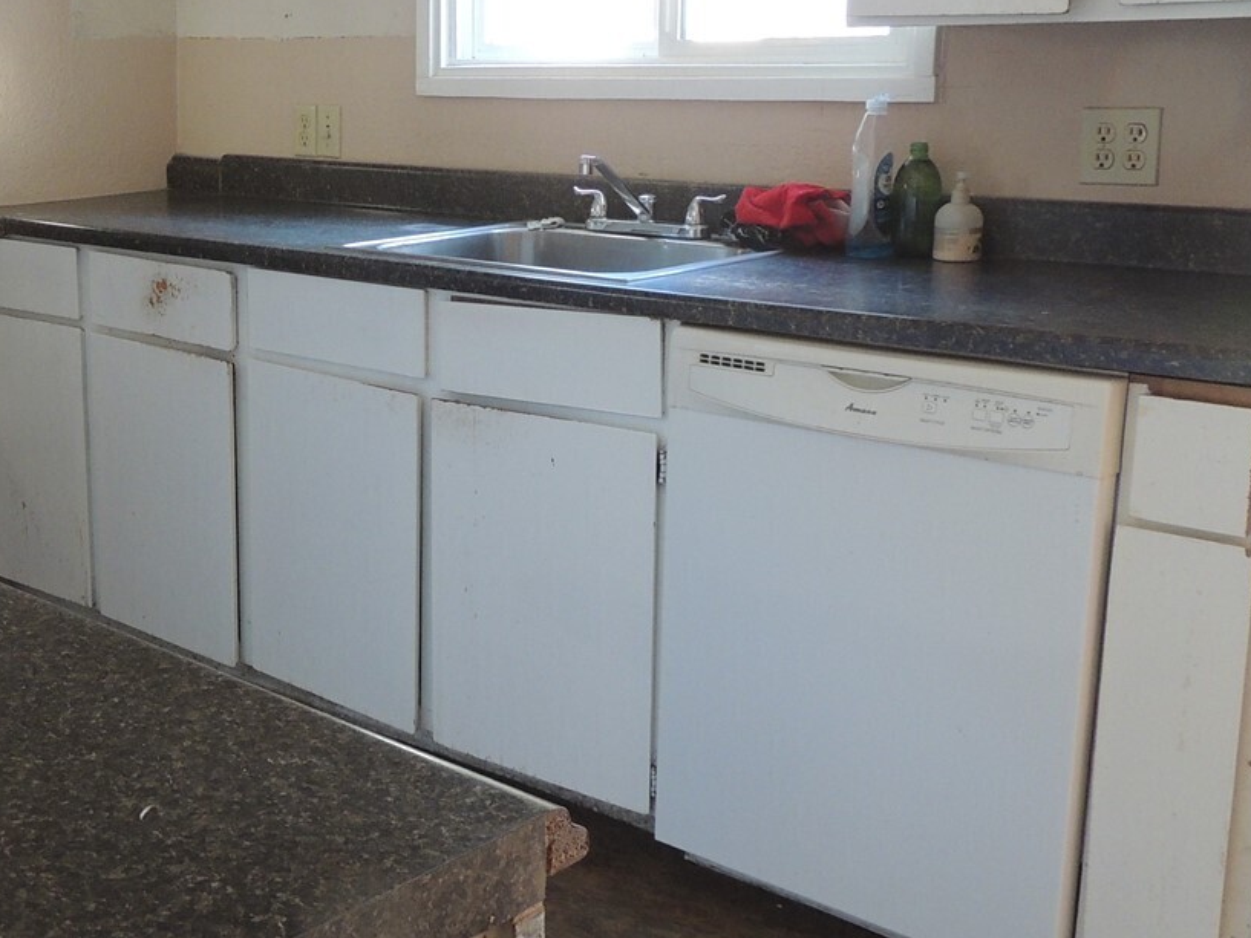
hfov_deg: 39.0
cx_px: 265
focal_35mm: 47
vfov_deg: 30.9
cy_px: 412
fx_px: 1699
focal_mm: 4.3
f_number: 3
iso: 250
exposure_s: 1/30
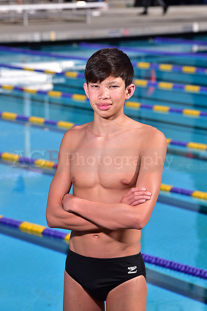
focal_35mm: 180
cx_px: 104
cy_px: 156
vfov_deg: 11.4
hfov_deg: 7.6
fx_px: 1551
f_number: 9
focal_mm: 180
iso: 80
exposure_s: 1/250
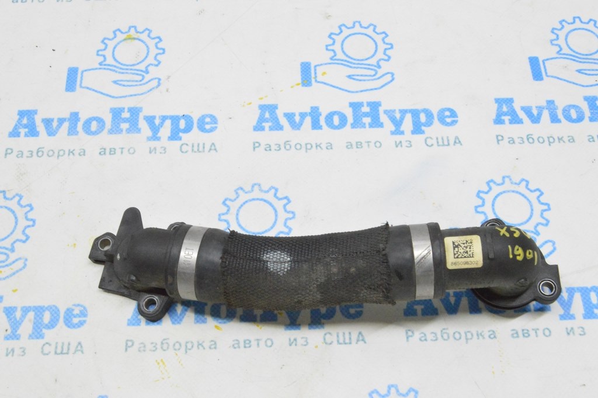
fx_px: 797
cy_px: 199
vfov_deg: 28.0
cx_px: 299
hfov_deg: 41.1
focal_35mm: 48
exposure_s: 1/20
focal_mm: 32
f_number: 20
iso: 6400
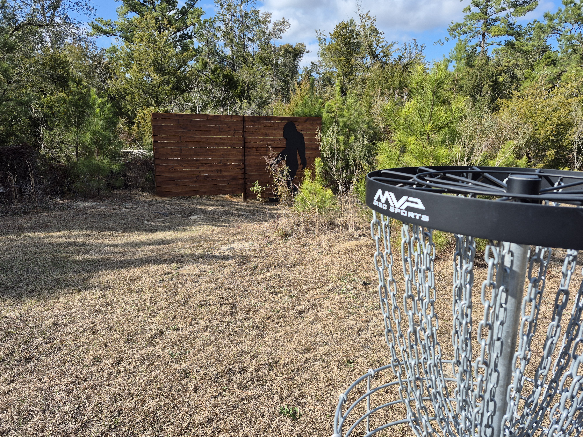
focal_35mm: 23
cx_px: 292
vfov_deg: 58.9
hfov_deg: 73.9
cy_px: 218
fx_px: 387
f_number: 1.8
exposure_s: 1/998
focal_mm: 5.4
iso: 25
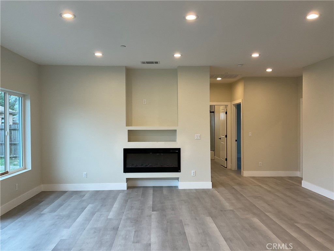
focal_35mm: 29
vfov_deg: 48.2
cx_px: 167
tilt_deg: -0.8
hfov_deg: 61.7
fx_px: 280
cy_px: 126
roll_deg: -0.4
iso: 64
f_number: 1.8
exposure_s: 1/120
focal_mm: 3
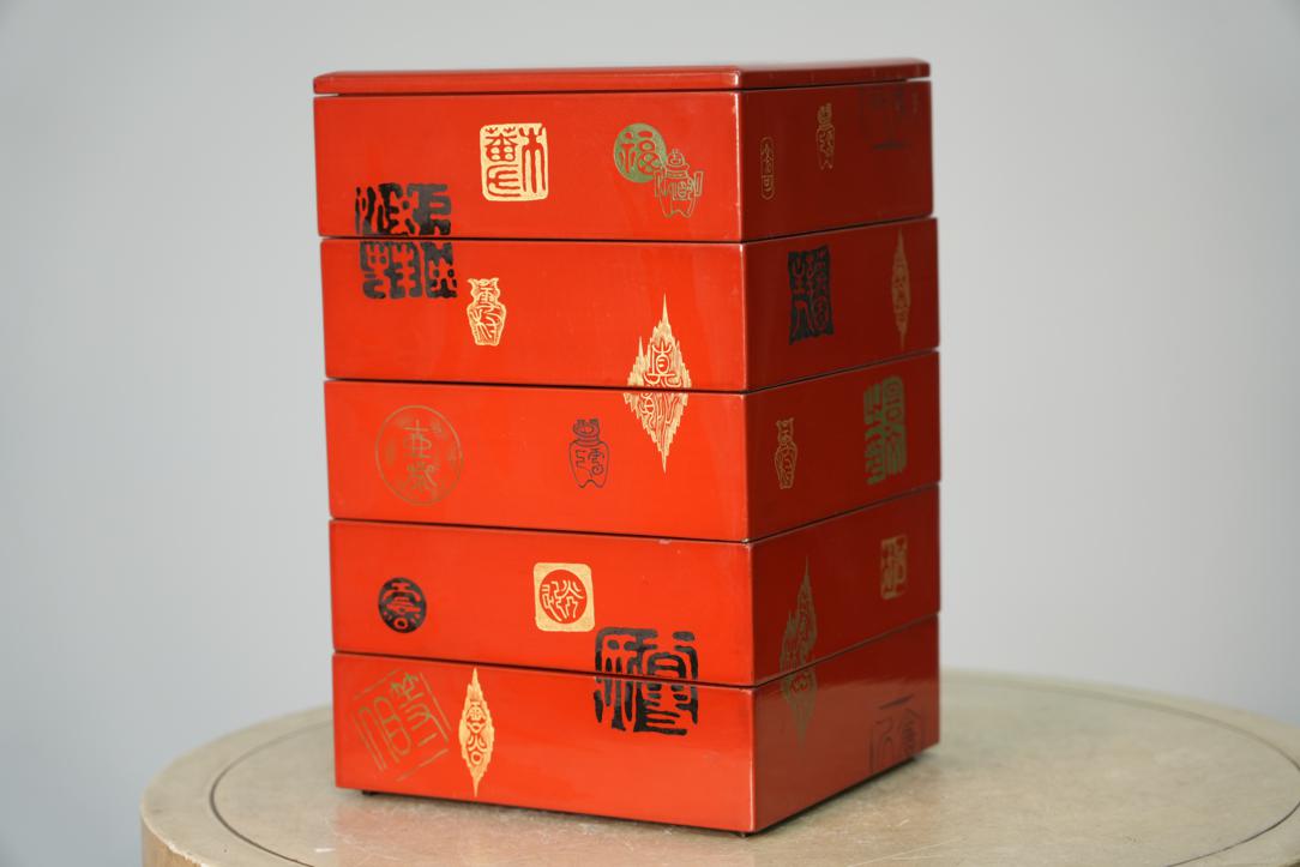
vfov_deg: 14.9
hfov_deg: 22.1
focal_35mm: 92
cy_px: 434
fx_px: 3322
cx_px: 650
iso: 800
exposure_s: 1/100
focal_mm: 92
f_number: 4
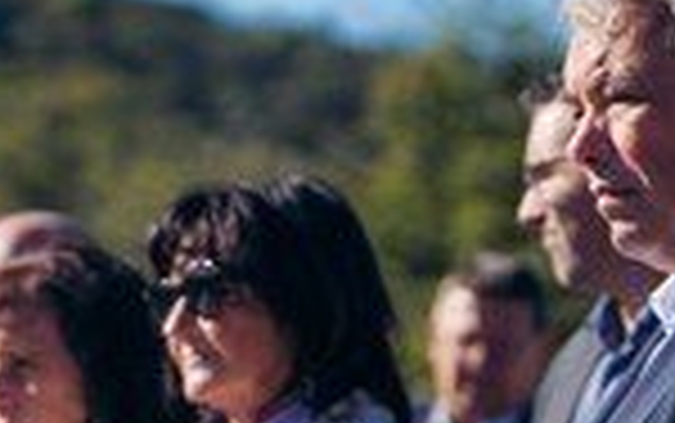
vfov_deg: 5.2
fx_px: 4658
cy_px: 446
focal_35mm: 253
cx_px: 374
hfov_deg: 8.3
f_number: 2.8
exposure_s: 1/4000
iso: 100
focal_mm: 83
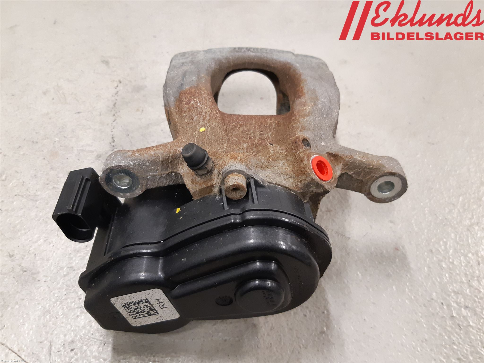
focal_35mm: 26
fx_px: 364
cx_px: 242
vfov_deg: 53.1
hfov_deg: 67.3
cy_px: 182
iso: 250
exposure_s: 1/50
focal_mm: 3.93
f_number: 1.7
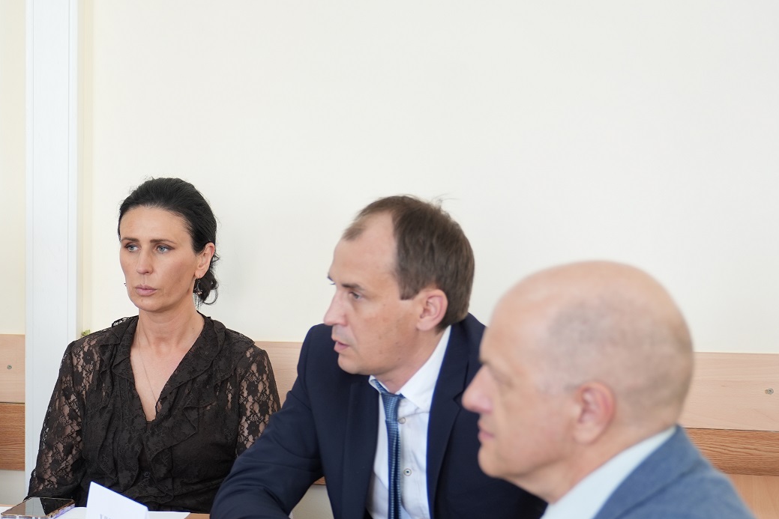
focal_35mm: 83
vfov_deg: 16.3
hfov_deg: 23.5
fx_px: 1796
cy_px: 440
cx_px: 3
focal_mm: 41
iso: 200
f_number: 2.8
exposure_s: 1/50
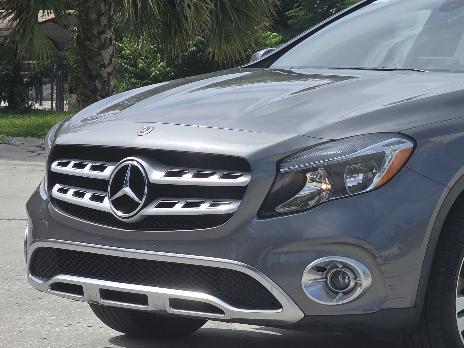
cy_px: 218
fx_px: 1810
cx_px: 441
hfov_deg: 14.4
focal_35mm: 135
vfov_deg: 11.0
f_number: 2.4
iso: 50
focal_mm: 7.9
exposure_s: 1/2593
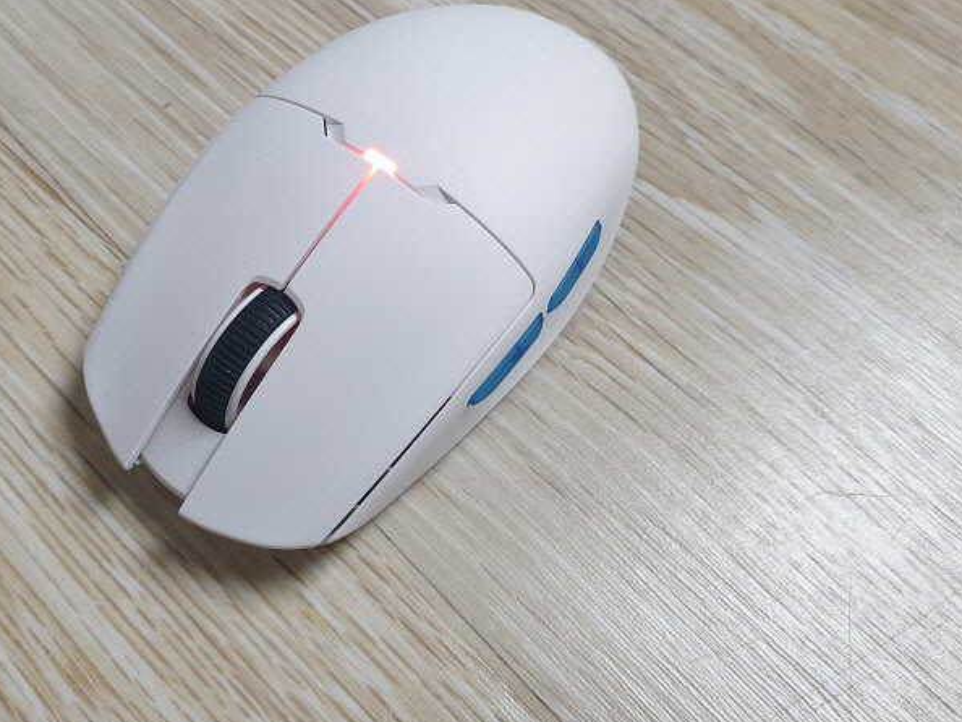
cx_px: 372
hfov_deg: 52.2
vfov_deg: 40.3
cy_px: 248
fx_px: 973
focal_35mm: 35
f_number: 2.4
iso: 250
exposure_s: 1/60
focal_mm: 4.3
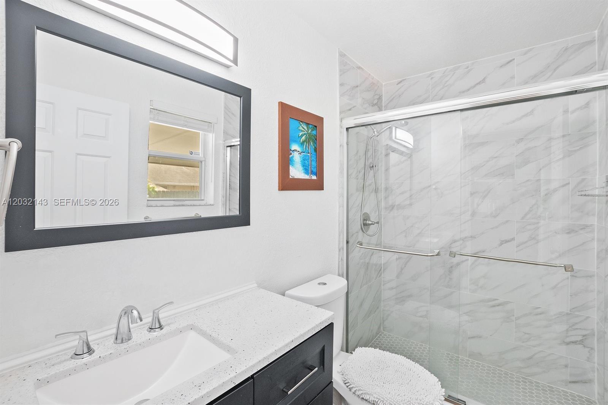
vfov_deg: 77.3
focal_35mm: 15
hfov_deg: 100.4
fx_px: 253
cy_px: 202
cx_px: 304
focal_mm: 10
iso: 1100
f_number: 8
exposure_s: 1/15
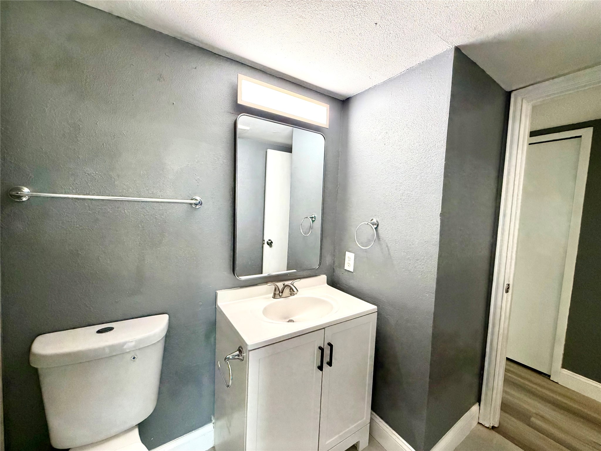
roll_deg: -1.6
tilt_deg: -4.4
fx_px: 243
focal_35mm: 14
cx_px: 300
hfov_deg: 102.1
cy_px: 226
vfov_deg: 85.7
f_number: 2.2
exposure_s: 1/120
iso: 250
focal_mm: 2.22
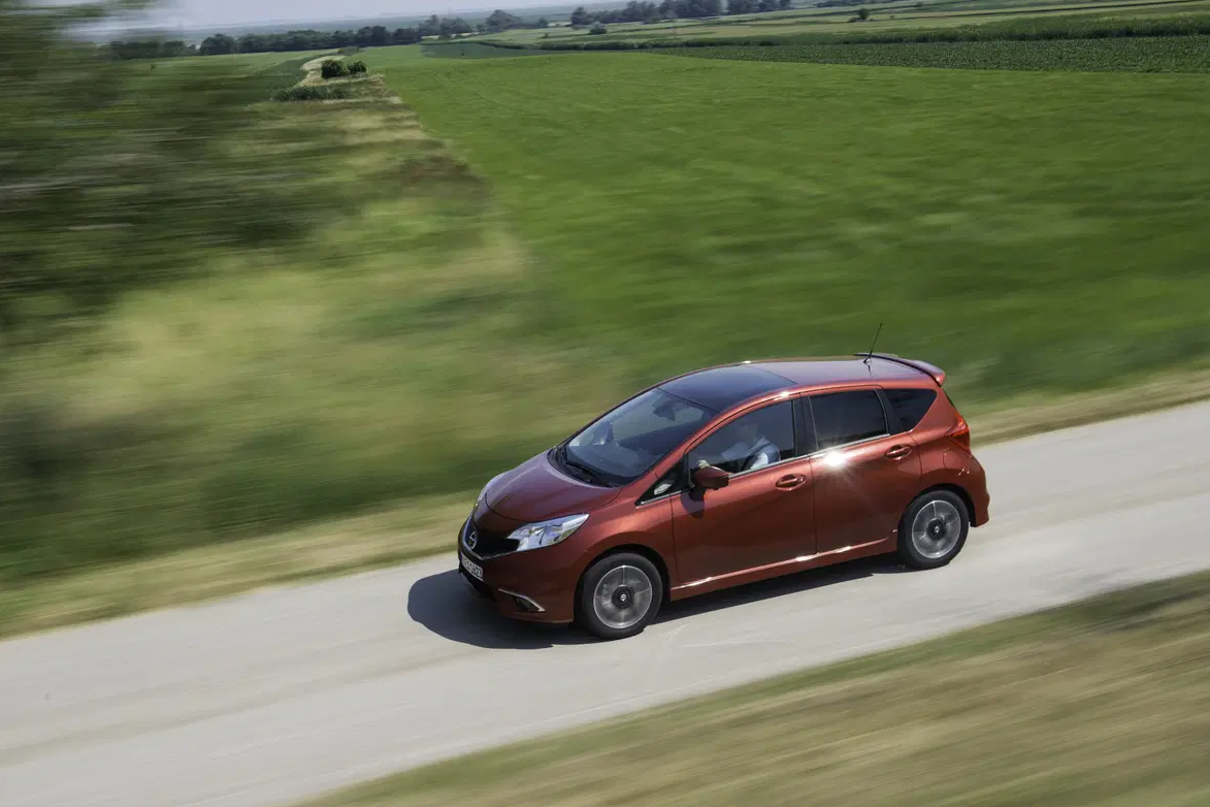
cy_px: 405
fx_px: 1445
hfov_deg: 45.4
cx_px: 600
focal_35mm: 43
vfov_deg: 31.2
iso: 100
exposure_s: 1/30
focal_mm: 42
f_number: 13
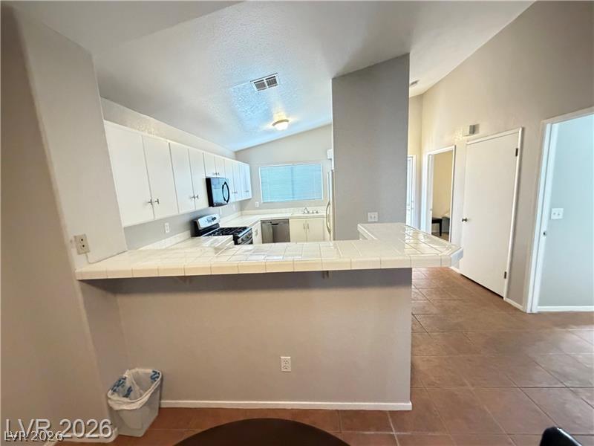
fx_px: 240
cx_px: 297
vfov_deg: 85.7
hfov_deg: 102.1
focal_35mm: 14
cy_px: 223
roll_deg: +2.0
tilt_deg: -10.3
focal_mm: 2.22
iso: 1000
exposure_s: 1/40
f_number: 2.2
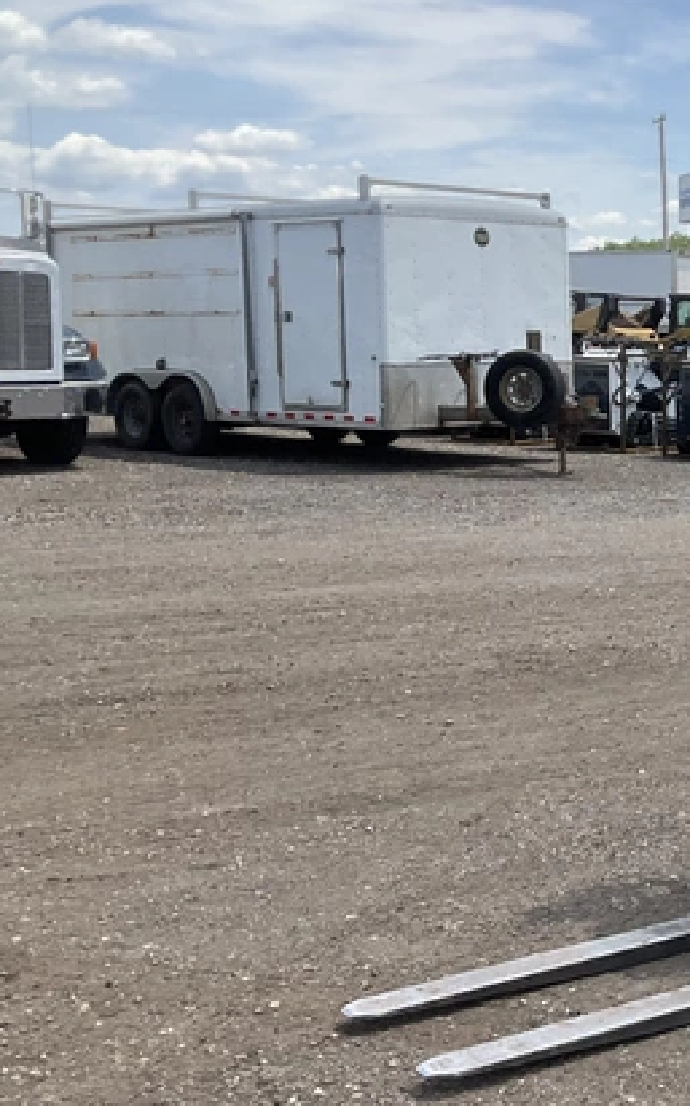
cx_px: 996
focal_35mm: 56
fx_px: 1687
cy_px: 536
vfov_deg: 36.3
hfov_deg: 20.3
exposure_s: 1/1577
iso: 25
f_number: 1.8
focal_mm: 3
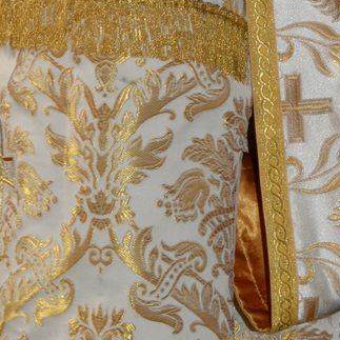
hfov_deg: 8.7
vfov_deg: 8.5
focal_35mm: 202
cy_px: -172
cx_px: 111
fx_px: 2245
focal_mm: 40
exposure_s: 1/60
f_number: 5
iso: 500
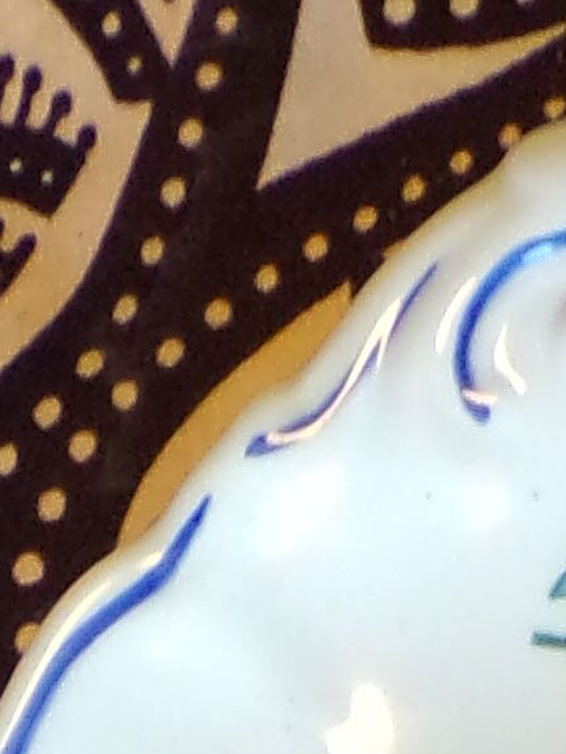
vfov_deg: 6.0
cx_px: 856
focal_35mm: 294
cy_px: 2704
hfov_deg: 5.0
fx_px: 6410
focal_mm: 6.6
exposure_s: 1/17
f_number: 3.3
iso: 200
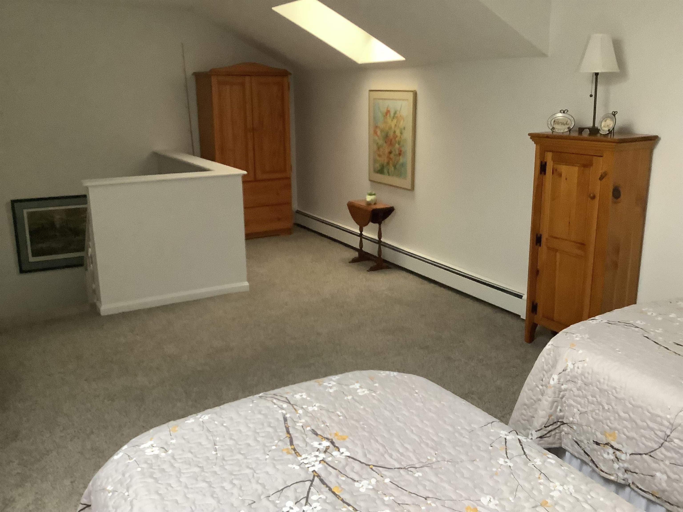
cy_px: 256
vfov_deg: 45.4
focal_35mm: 31
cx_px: 342
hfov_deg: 58.4
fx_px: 612
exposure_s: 1/40
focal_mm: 3.3
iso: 320
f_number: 2.4
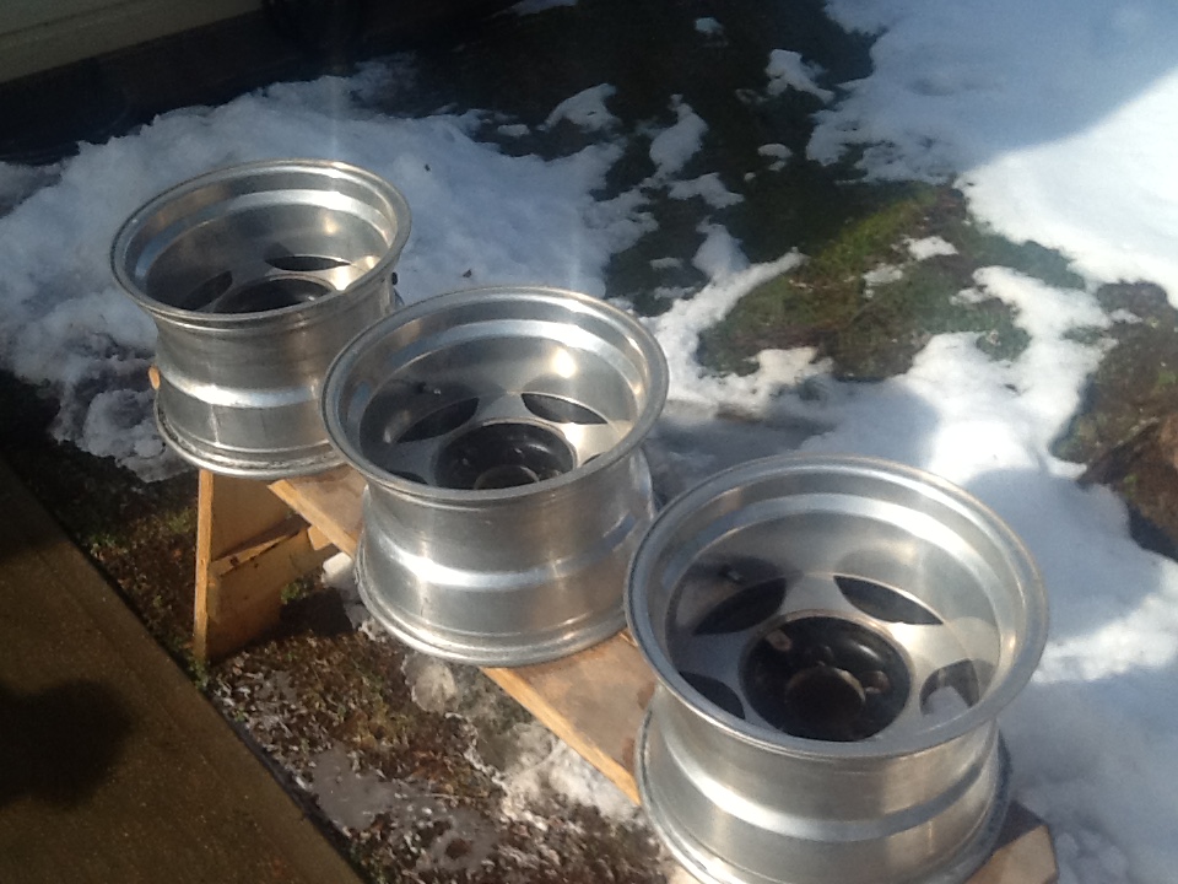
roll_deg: +0.9
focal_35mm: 44
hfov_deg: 42.9
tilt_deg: -38.0
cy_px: 442
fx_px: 1497
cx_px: 589
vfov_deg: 32.9
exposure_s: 1/923
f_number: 2.4
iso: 40
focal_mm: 2.03
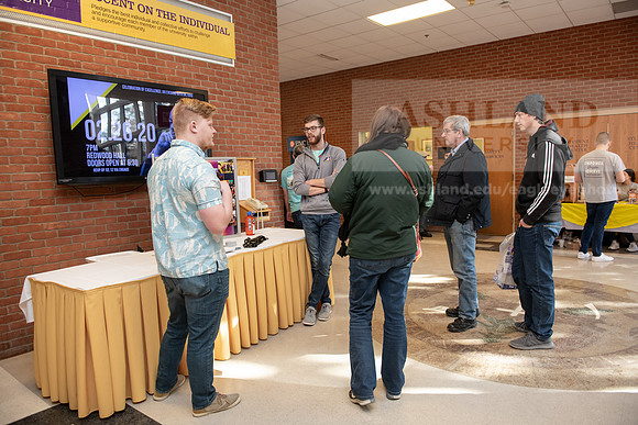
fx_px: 425
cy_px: 212
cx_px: 319
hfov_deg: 73.7
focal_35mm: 24
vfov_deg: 53.2
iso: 1000
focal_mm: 24
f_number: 3.5
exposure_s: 1/160
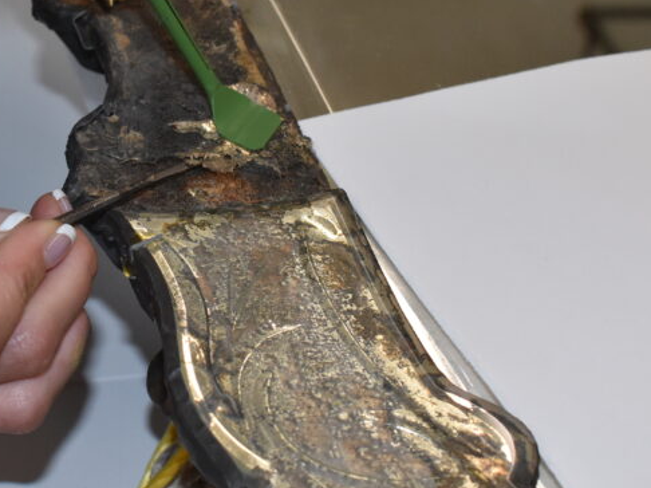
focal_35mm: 76
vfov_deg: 19.2
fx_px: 1429
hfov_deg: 25.3
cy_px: 123
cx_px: 151
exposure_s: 1/125
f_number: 5.6
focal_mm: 25
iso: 800
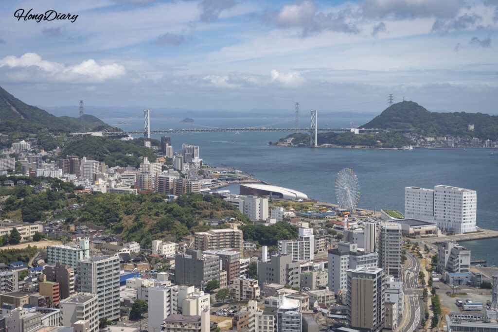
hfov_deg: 33.4
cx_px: 249
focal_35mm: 60
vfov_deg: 22.6
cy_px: 166
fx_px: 830
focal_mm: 60
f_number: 10
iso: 100
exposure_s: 1/100
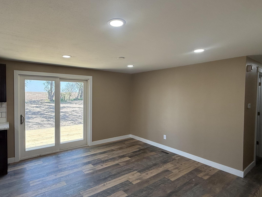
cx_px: 111
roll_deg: -0.8
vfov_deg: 66.0
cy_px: 98
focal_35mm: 20
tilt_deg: -1.2
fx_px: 151
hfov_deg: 81.2
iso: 64
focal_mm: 2.22
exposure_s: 1/146
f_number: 2.2
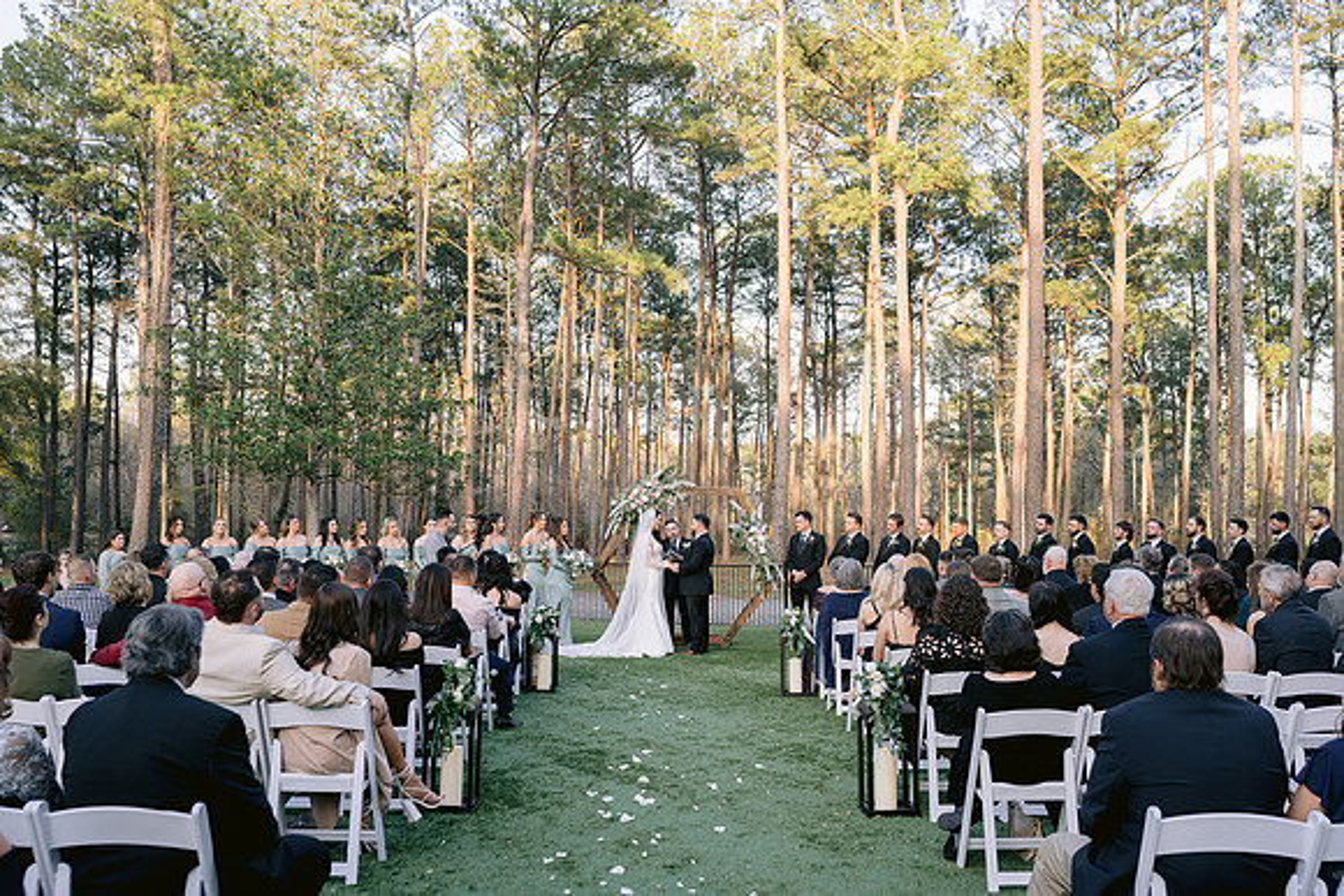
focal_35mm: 35
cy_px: 448
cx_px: 672
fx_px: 1307
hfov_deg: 54.4
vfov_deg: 37.9
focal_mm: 35
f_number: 5
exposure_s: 1/200
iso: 400
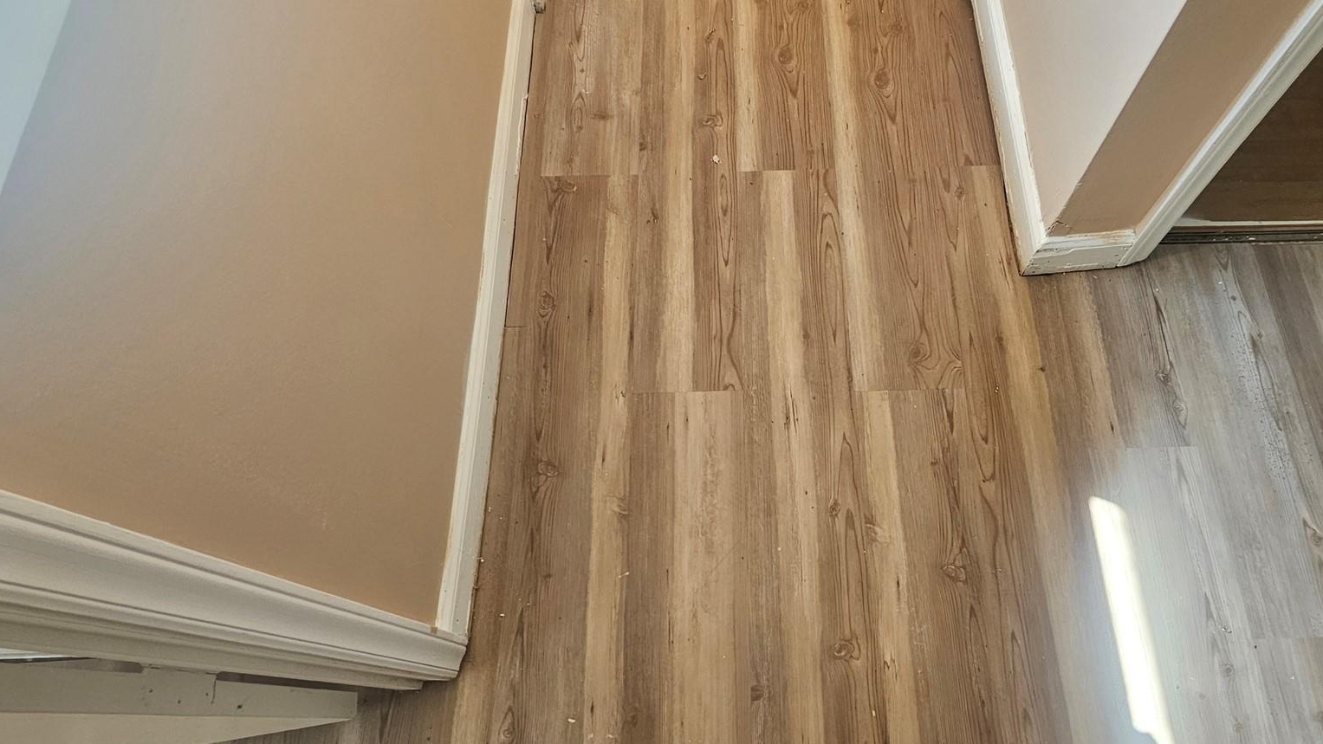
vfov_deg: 57.7
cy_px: 457
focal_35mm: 19
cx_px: 758
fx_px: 667
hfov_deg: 89.0
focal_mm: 2.2
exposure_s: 1/60
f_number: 2.2
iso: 125
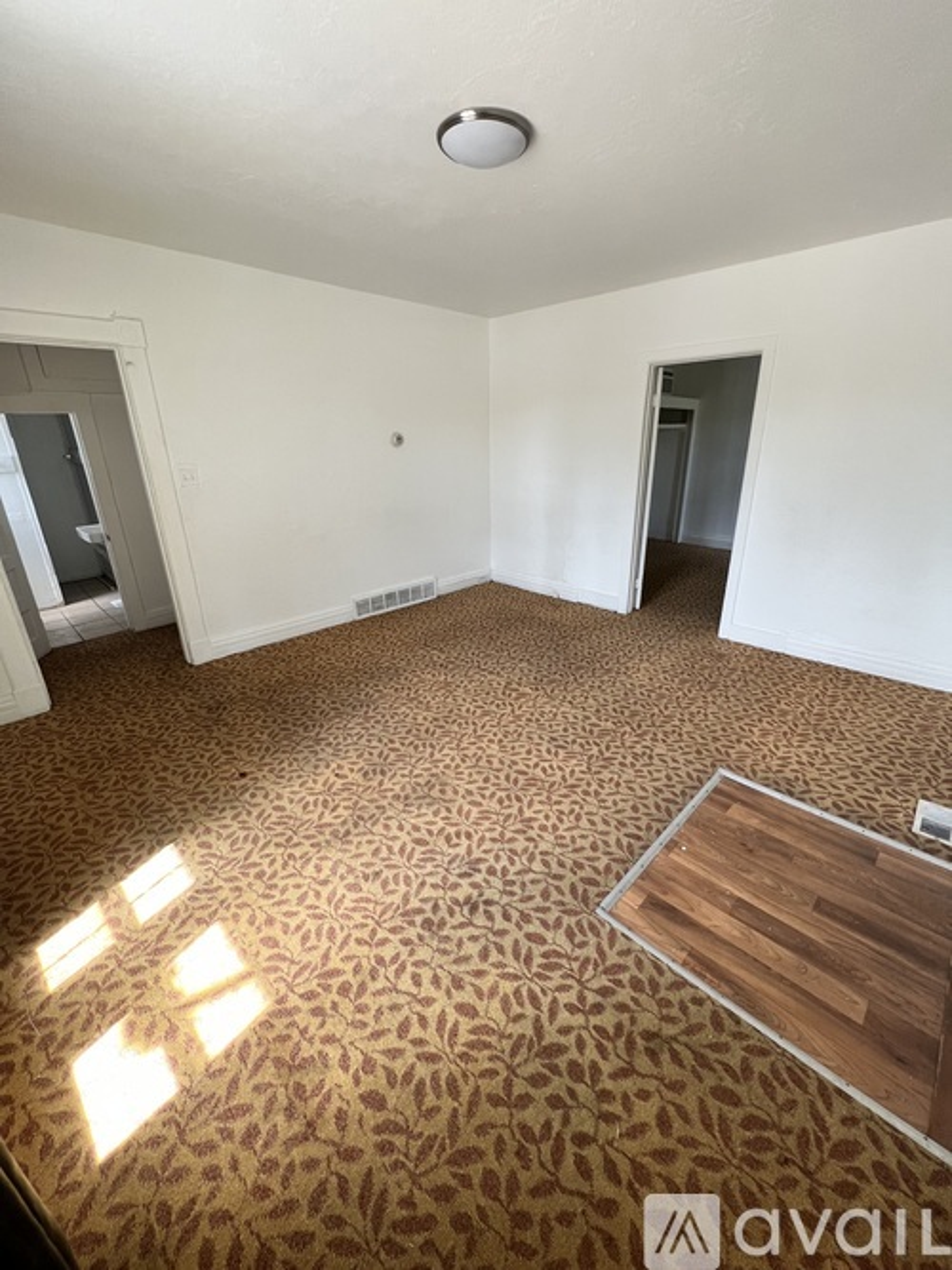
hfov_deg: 89.9
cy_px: 635
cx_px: 476
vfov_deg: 106.2
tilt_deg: -20.4
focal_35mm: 13
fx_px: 477
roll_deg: +1.1
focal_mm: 1.57
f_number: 1.8
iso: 125
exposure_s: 1/99
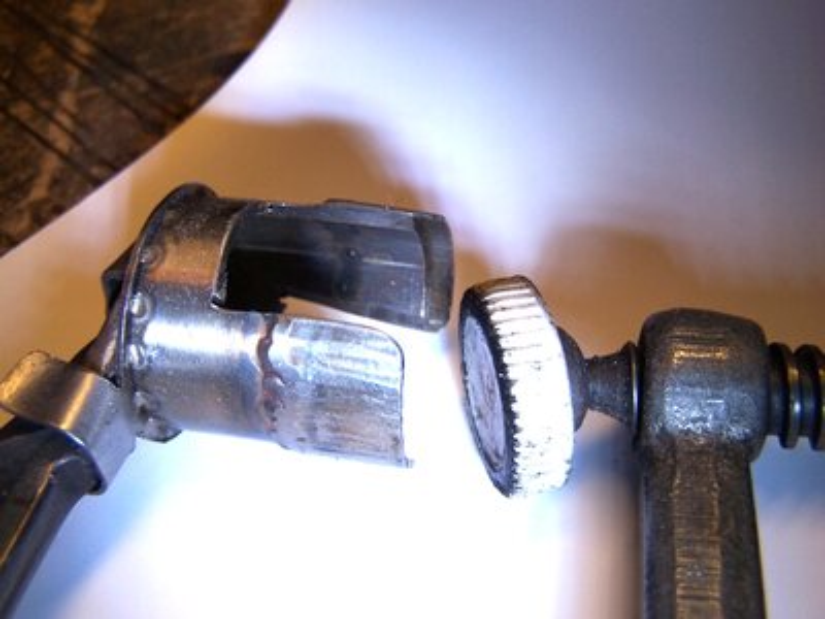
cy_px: 310
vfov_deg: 37.7
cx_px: 412
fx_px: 906
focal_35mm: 38
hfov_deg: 49.0
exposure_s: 1/60
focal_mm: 6.3
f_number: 2.8
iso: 80
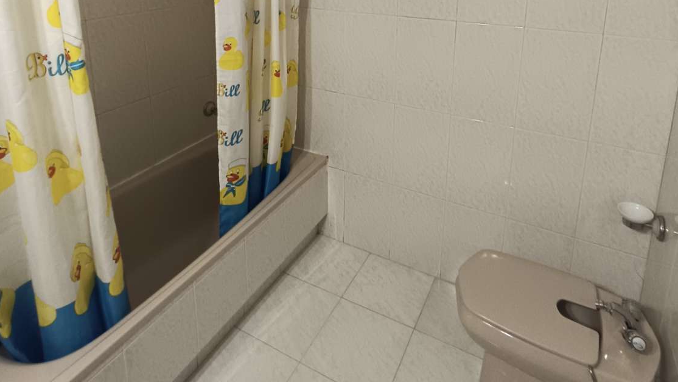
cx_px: 341
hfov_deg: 81.2
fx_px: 396
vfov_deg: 46.0
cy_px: 30
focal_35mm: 22
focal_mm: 1.65
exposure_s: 1/33.3
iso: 357
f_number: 2.2
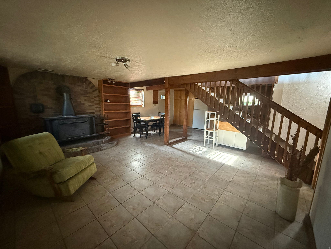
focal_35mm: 14
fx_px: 134
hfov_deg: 102.1
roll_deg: -0.7
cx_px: 166
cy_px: 124
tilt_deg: -7.7
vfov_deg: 85.7
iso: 1000
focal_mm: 2.22
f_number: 2.2
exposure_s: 1/40
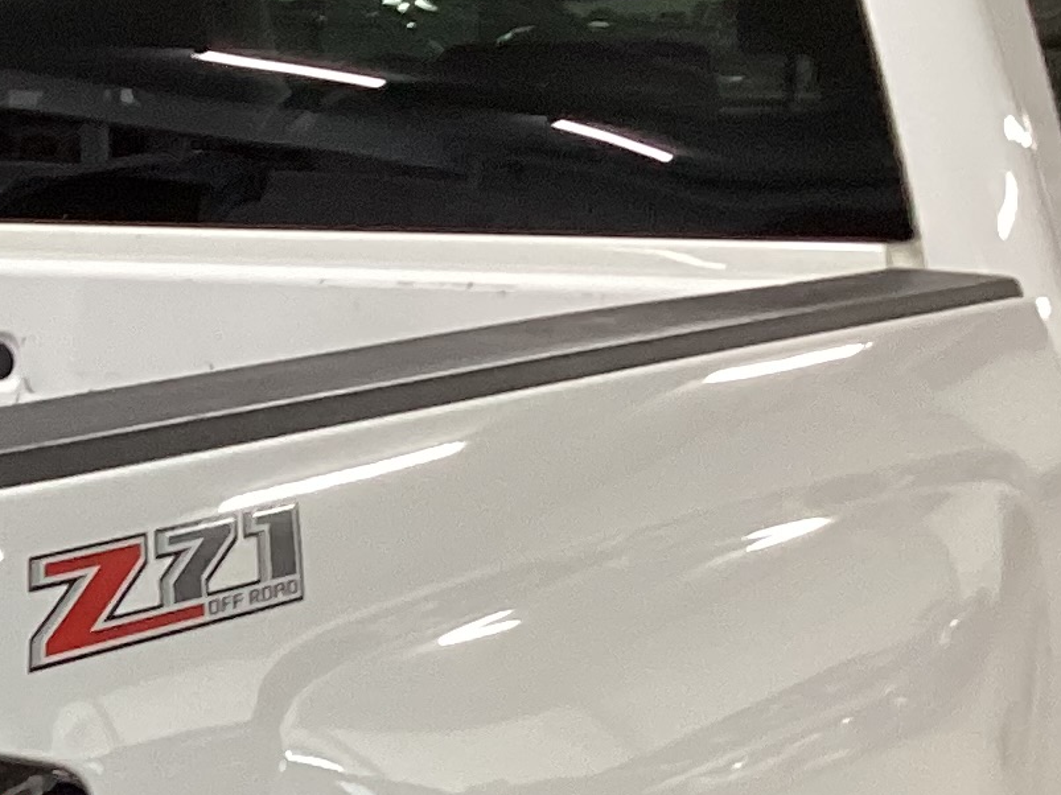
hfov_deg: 14.8
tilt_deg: -14.9
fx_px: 3861
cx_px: -423
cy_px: 865
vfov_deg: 11.6
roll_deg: +1.6
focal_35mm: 126
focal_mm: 3.3
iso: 160
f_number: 2.4
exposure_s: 1/50
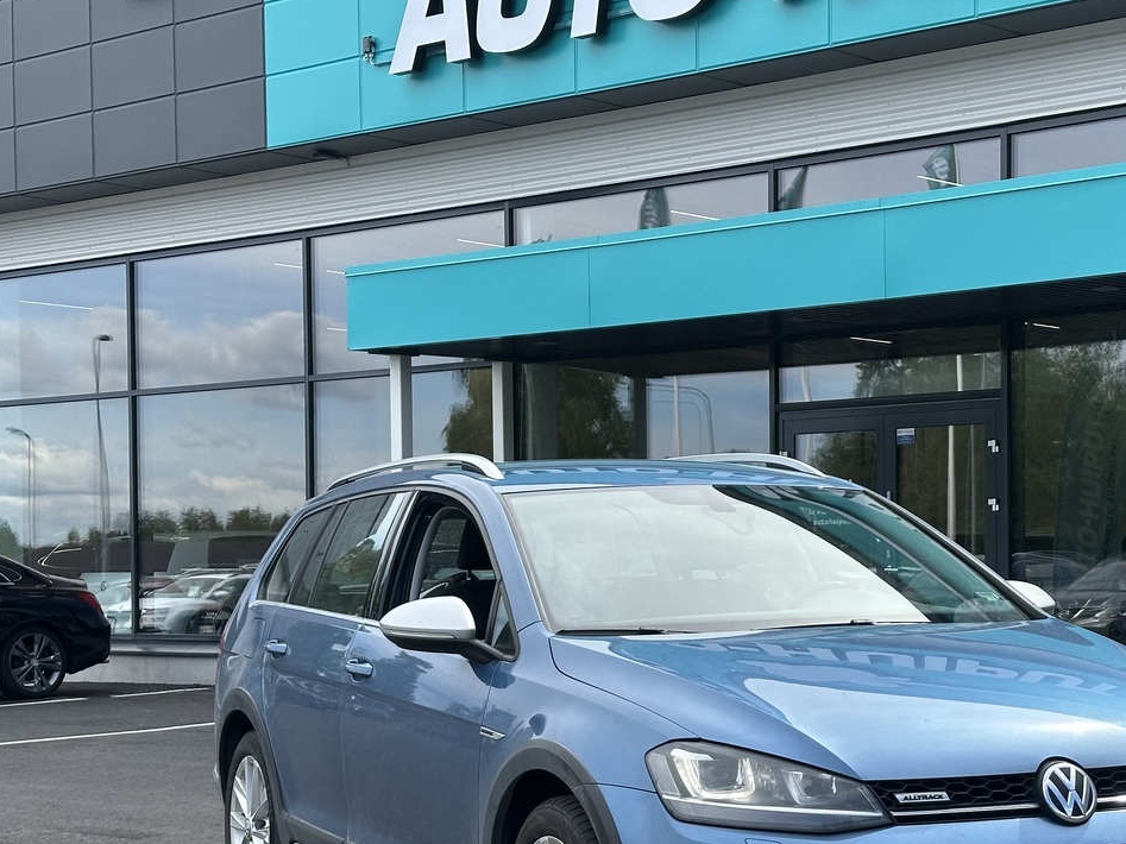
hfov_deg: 26.5
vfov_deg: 20.0
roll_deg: +0.7
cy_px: 605
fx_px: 2374
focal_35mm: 73
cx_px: 765
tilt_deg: +0.0
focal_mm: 6.86
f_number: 1.78
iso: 64
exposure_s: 1/1695
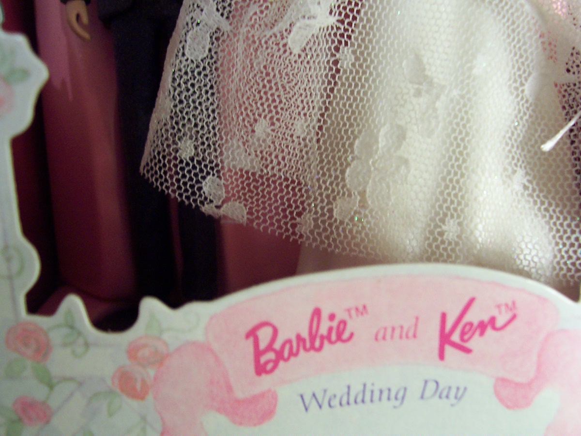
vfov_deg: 38.7
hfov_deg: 50.1
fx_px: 621
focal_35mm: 37
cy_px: 218
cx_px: 290
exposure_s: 1/30
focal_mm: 5.6
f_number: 2.8
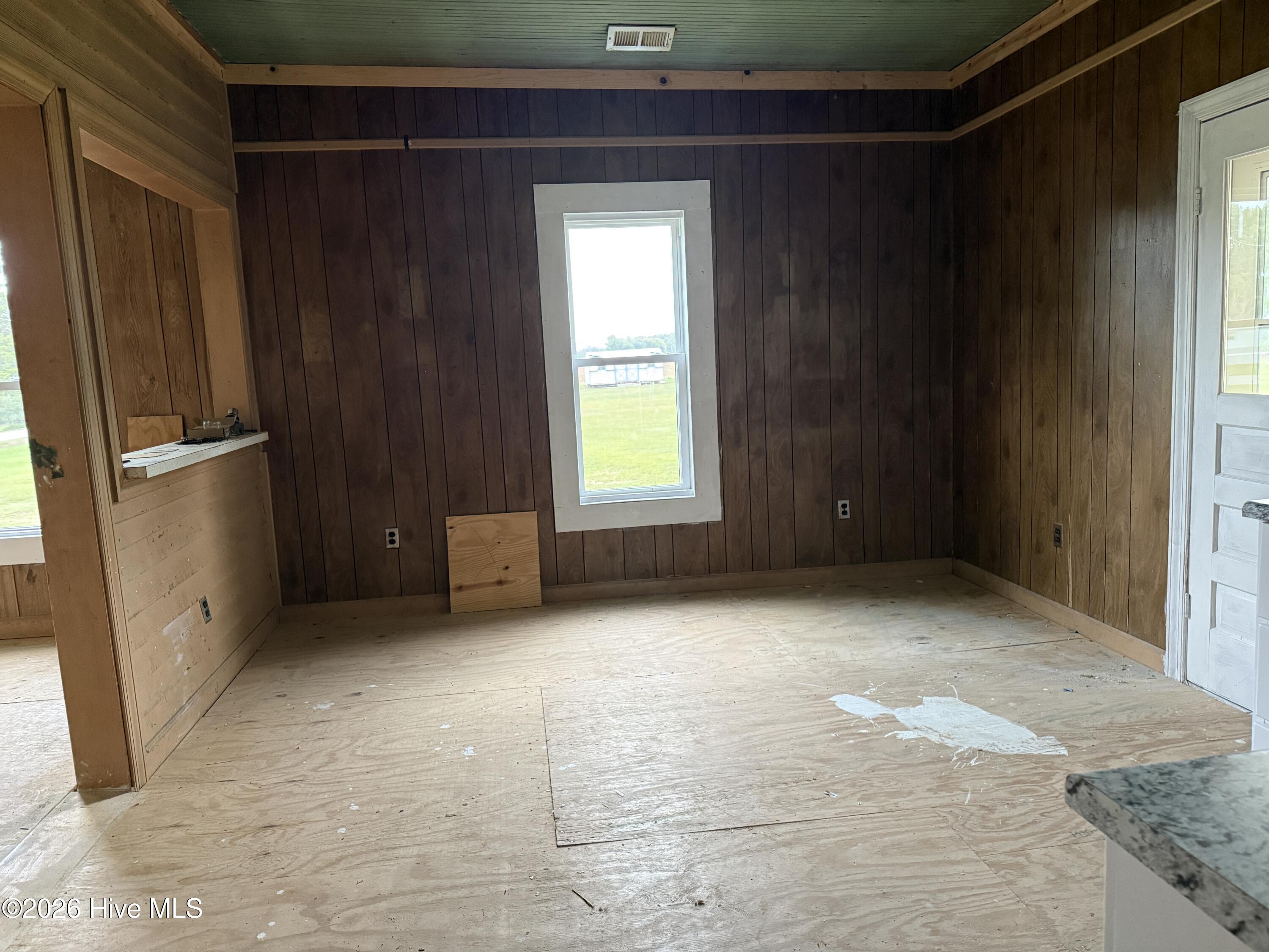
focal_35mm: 24
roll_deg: +2.7
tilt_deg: -6.6
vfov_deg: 56.8
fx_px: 880
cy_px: 476
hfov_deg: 71.6
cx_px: 634
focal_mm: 6.76
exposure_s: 1/60
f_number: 1.78
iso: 640
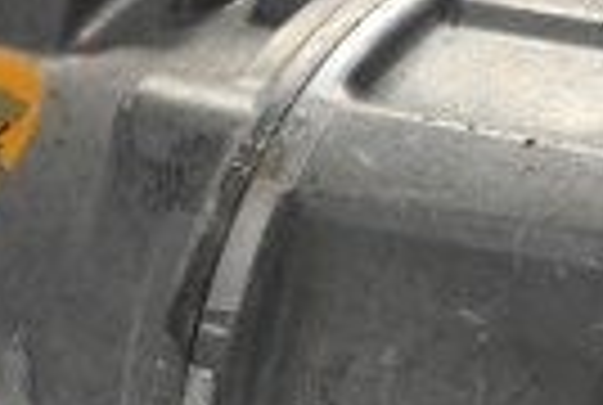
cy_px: 140
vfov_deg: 7.8
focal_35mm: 177
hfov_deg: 11.6
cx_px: 310
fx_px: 2977
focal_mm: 26.5
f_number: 4.5
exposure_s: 1/40
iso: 400
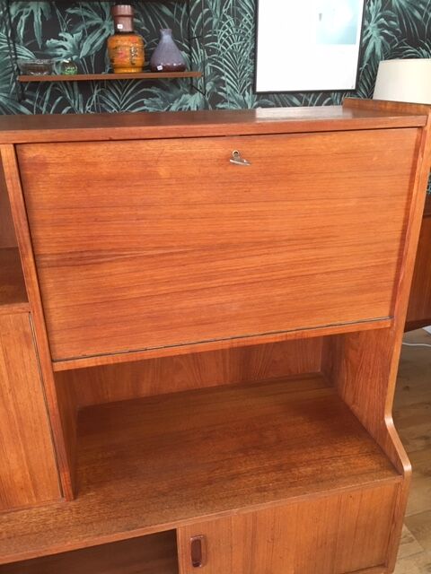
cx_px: 216
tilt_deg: -23.0
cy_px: 287
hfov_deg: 48.2
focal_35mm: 29
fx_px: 481
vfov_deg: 61.7
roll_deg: +1.2
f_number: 2.2
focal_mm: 4.15
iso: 160
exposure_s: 1/33
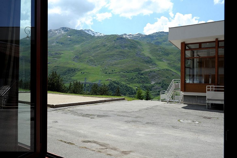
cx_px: 118
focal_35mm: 32
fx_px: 211
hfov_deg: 58.7
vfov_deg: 41.1
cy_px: 79
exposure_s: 1/500
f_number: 11
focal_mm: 32
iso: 320
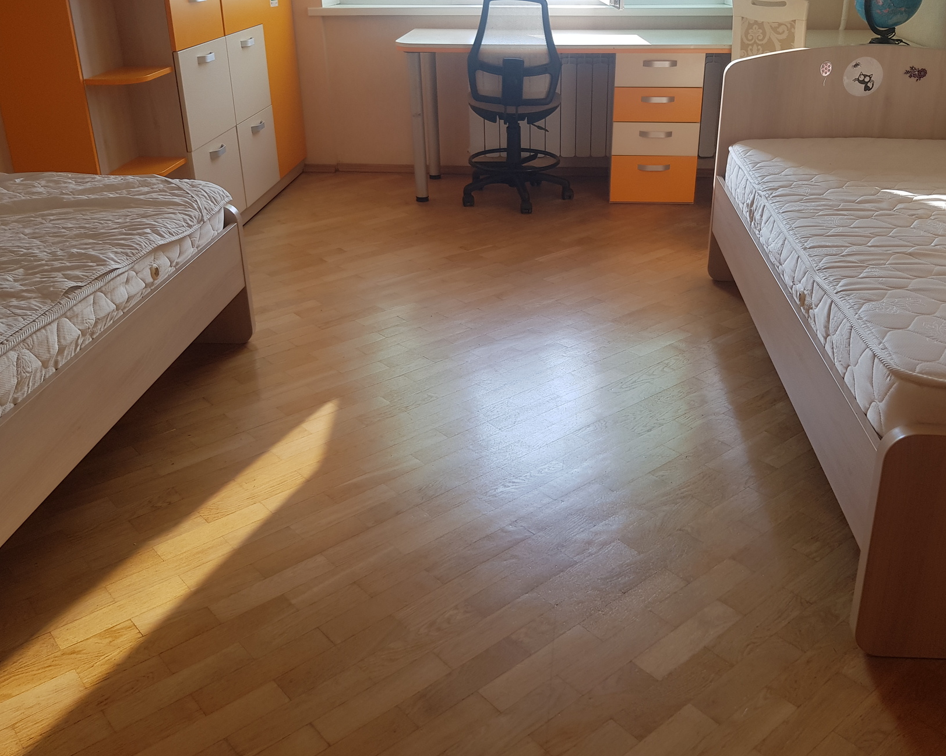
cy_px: 338
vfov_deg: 45.7
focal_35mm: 32
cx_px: 521
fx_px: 896
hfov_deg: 55.6
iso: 40
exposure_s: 1/138
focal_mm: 4.2
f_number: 1.7
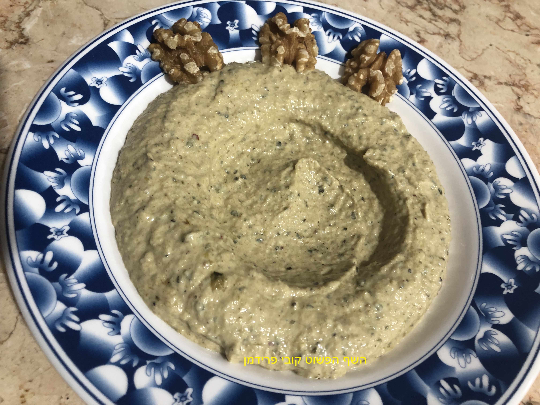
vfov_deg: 49.7
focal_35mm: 28
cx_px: 270
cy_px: 202
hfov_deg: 63.4
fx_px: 437
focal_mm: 3.99
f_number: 1.8
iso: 40
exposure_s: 1/20
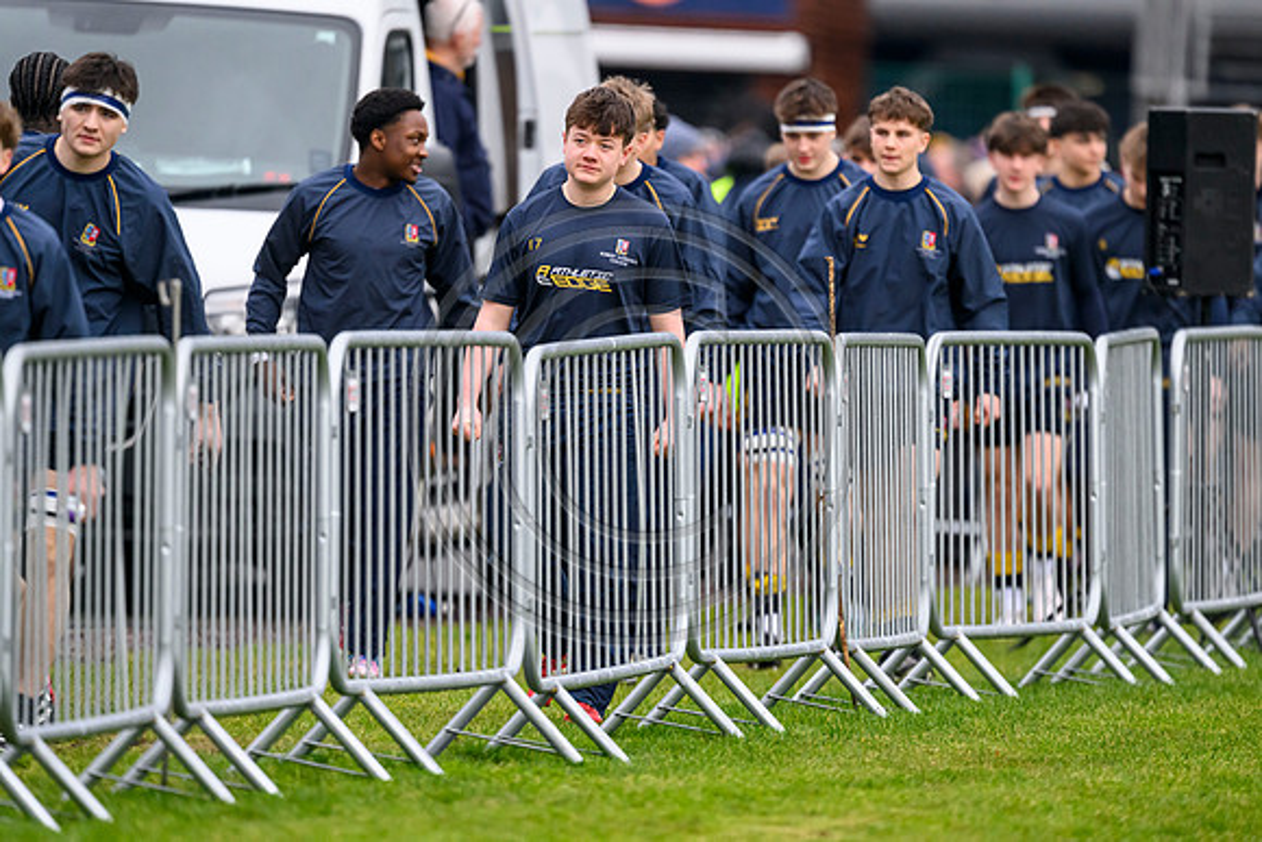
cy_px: 421
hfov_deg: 3.7
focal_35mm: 560
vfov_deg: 2.5
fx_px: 19635
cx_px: 631
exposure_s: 1/1600
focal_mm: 560
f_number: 4
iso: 3200
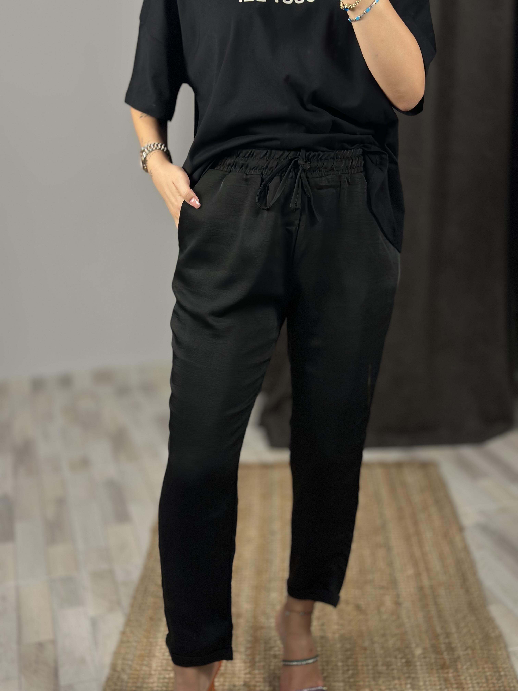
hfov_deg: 30.3
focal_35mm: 48
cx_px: 259
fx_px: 958
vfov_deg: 39.7
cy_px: 346
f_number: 1.78
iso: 125
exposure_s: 1/100
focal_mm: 6.86
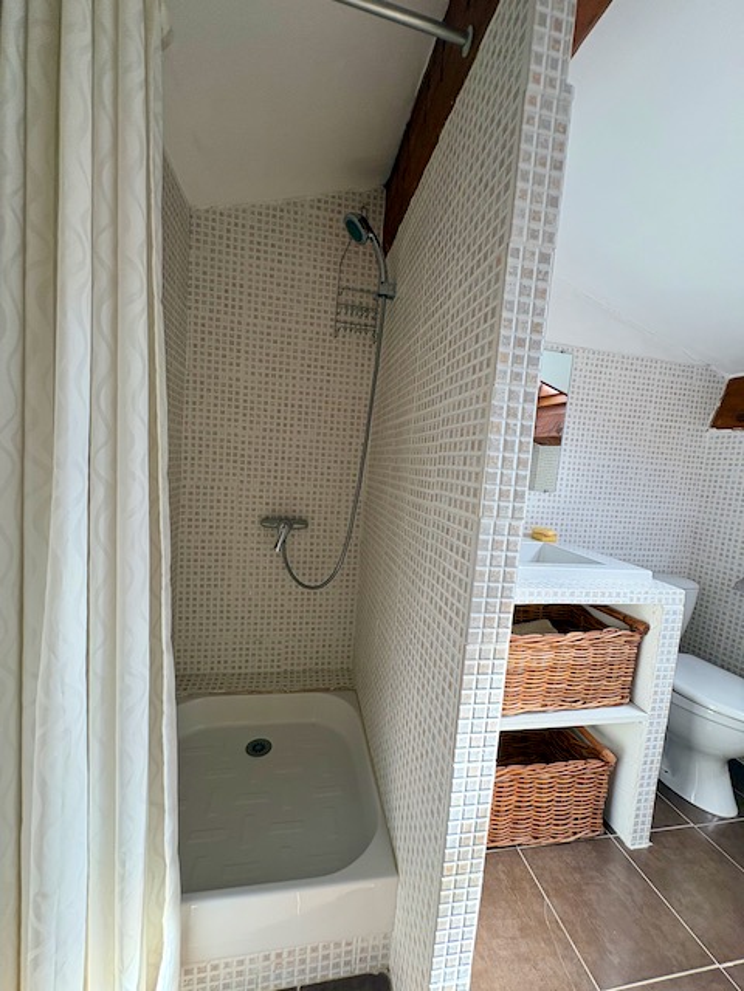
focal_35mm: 14
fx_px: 401
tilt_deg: -3.6
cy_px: 496
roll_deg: -5.1
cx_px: 372
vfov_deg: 102.1
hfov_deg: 85.7
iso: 250
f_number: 2.2
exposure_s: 1/66
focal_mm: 2.22
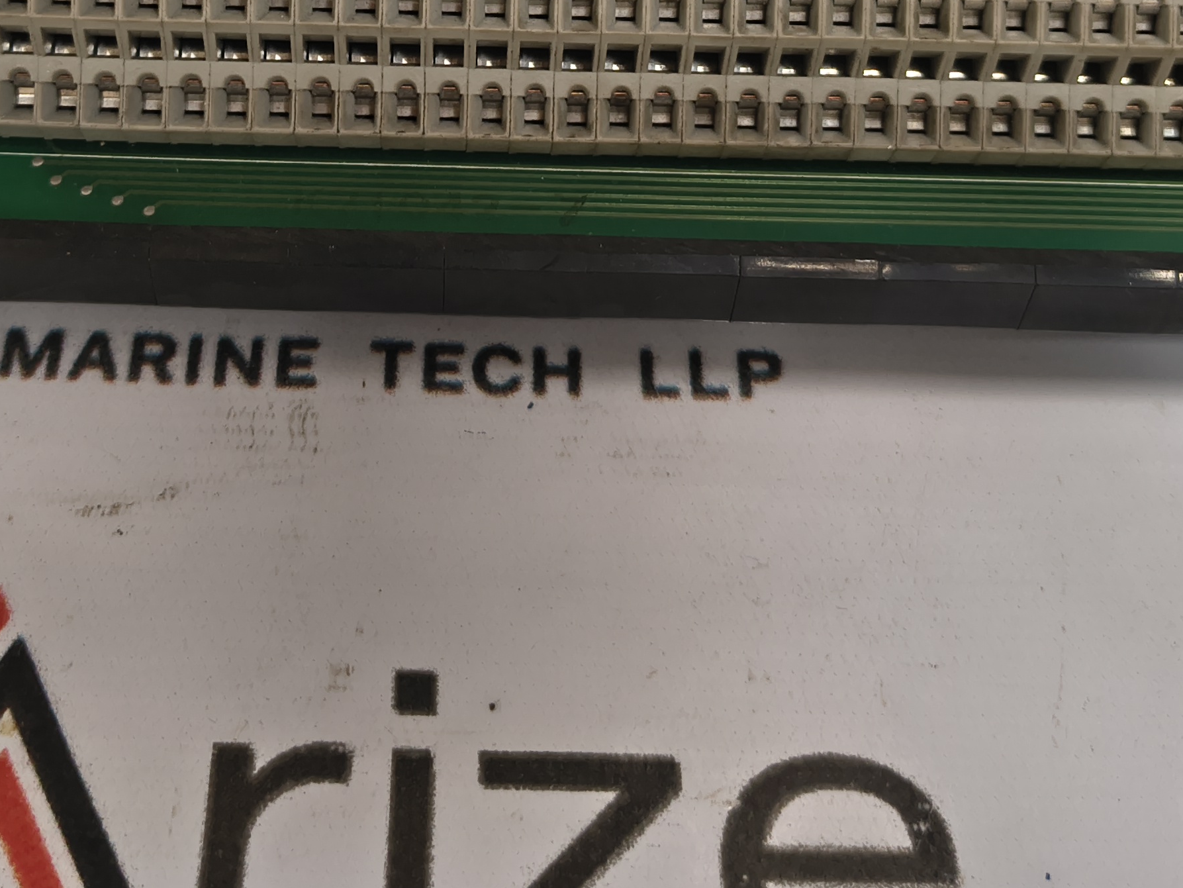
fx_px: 1880
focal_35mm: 55
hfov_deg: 34.8
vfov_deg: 24.7
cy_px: -102
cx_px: 448
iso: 460
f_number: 1.8
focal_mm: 5.56
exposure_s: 1/100
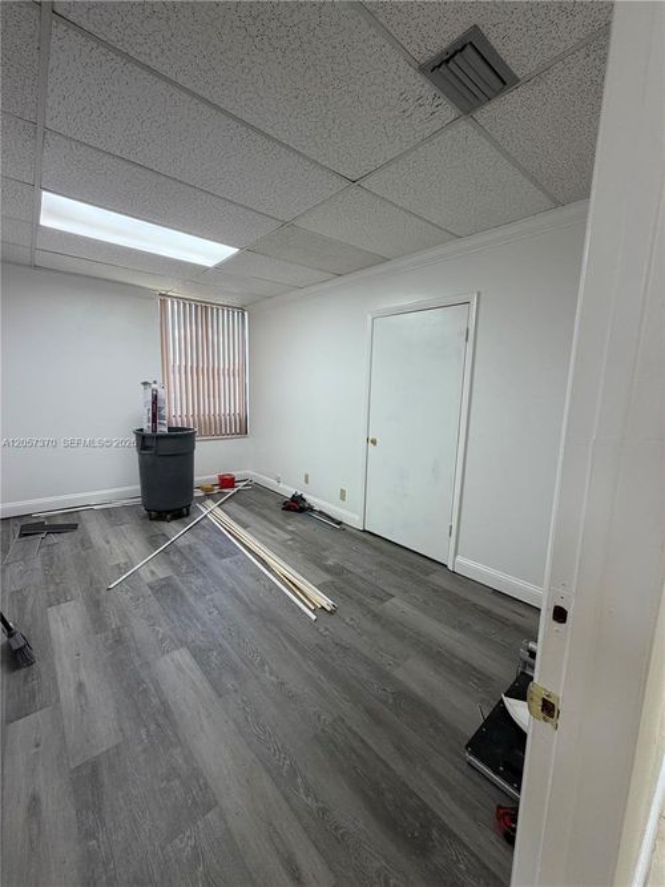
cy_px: 444
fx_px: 359
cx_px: 332
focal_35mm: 14
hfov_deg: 85.7
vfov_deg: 102.1
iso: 125
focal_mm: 2.22
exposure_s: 1/120
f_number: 2.2
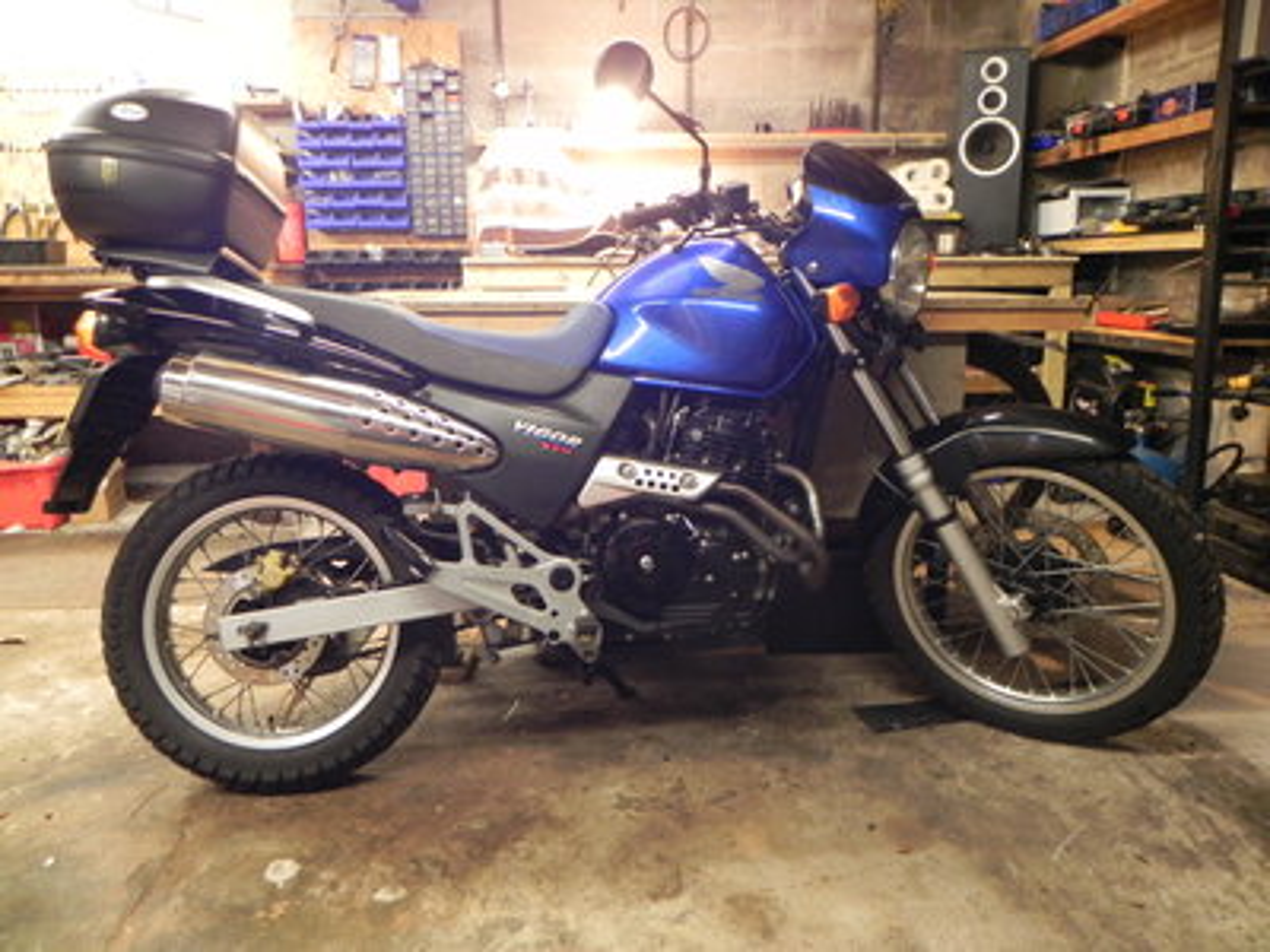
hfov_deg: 67.3
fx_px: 954
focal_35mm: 26
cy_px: 476
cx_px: 635
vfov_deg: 53.1
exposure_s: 1/5.5
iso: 400
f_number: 2.8
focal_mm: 4.6
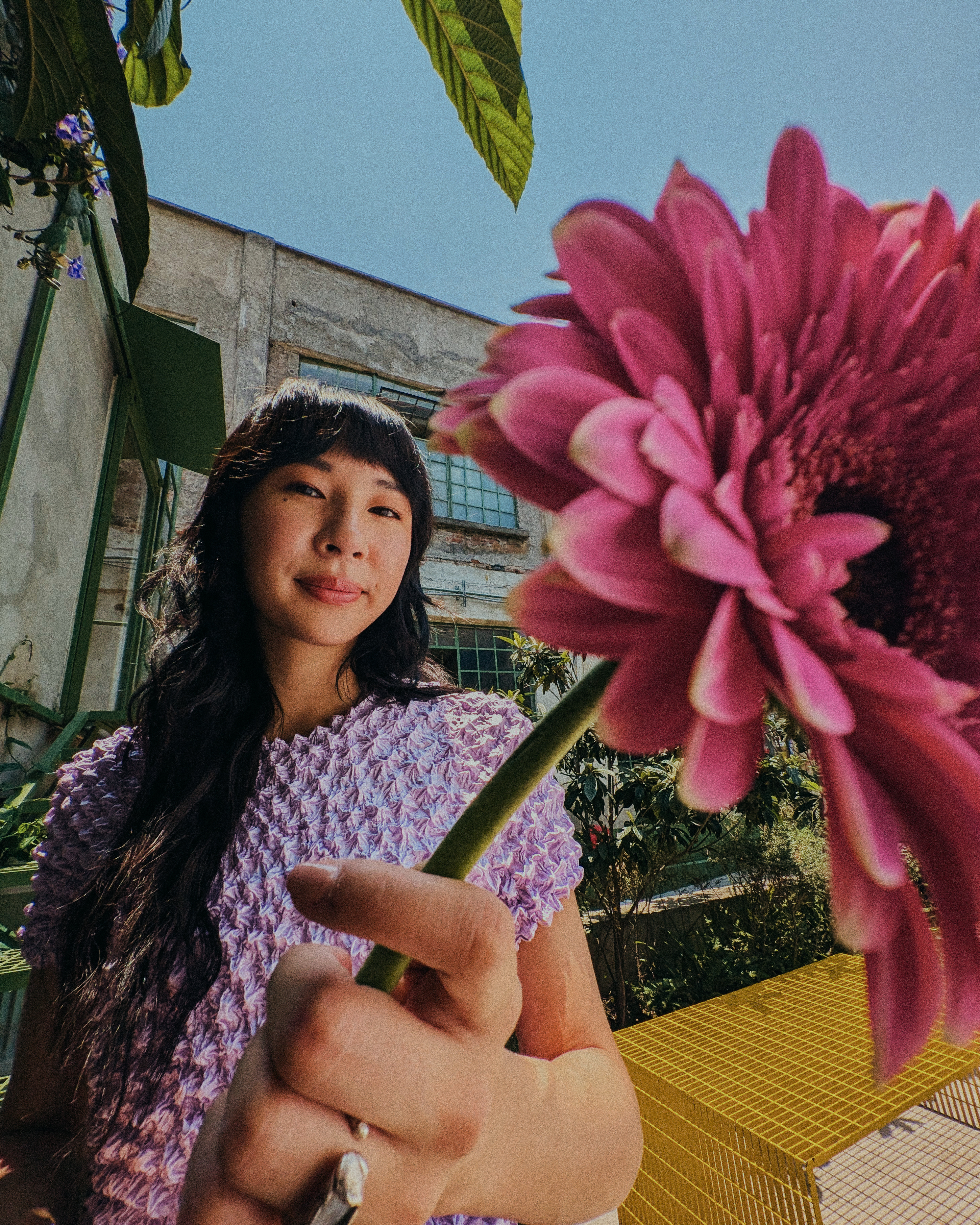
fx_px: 508
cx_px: 490
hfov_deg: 88.0
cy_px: 654
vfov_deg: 100.5
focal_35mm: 14
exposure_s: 1/1500
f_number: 2.2
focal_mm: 1.54
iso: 32
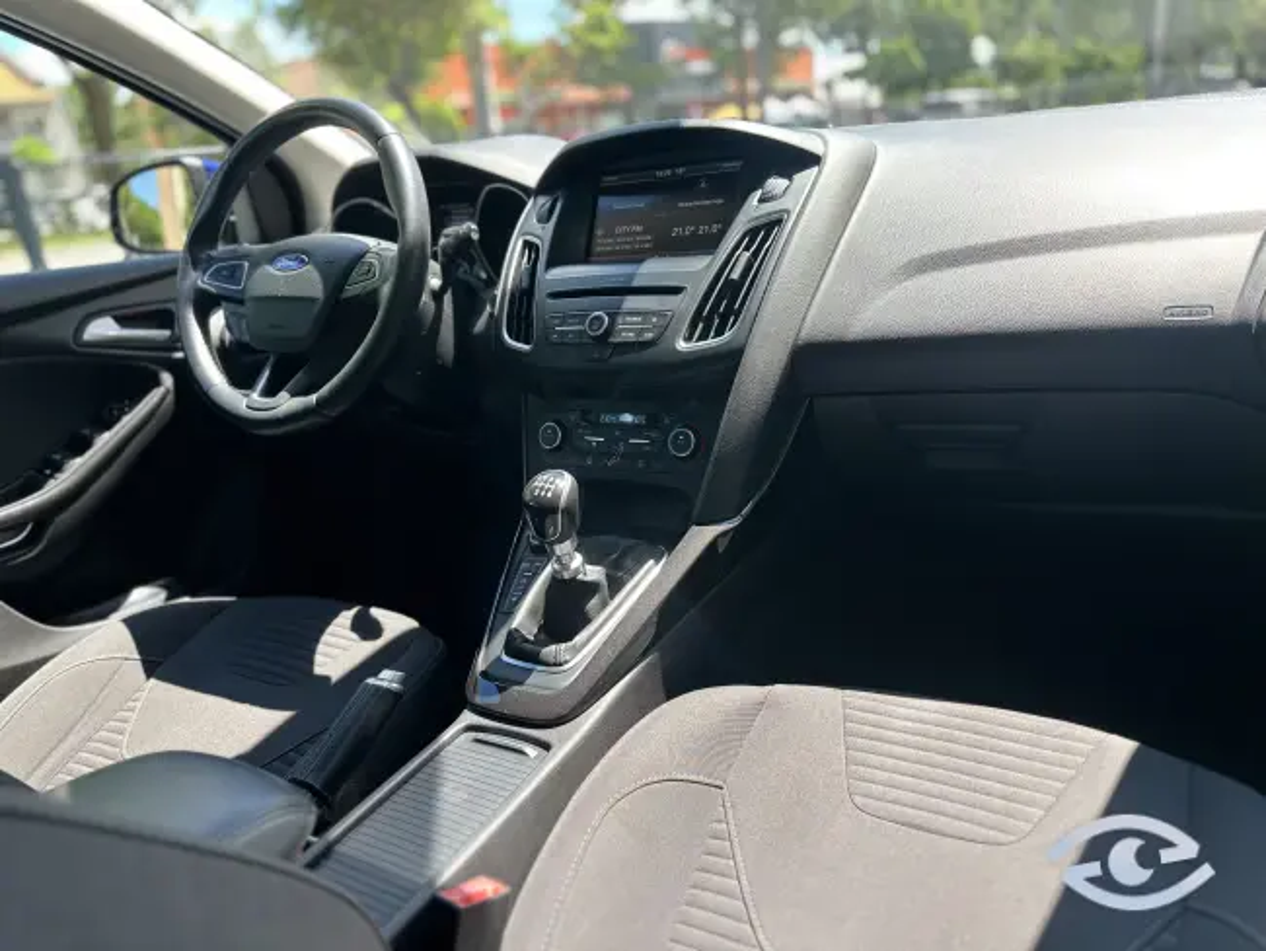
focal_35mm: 24
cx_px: 633
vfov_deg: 56.8
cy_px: 476
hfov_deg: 71.6
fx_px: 878
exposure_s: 1/409
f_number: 1.78
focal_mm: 6.86
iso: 80
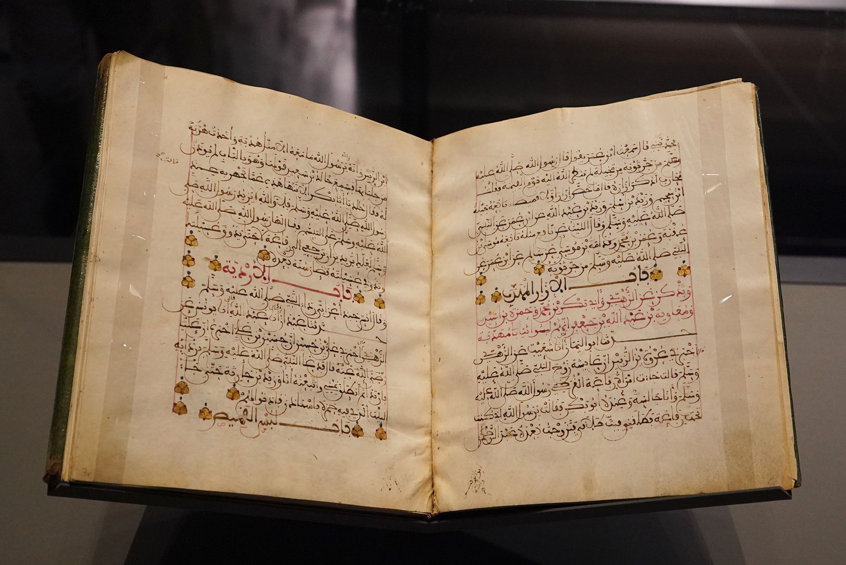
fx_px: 564
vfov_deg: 53.1
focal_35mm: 24
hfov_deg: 73.7
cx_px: 423
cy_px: 282
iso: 3200
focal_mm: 24
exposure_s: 1/80
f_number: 3.5
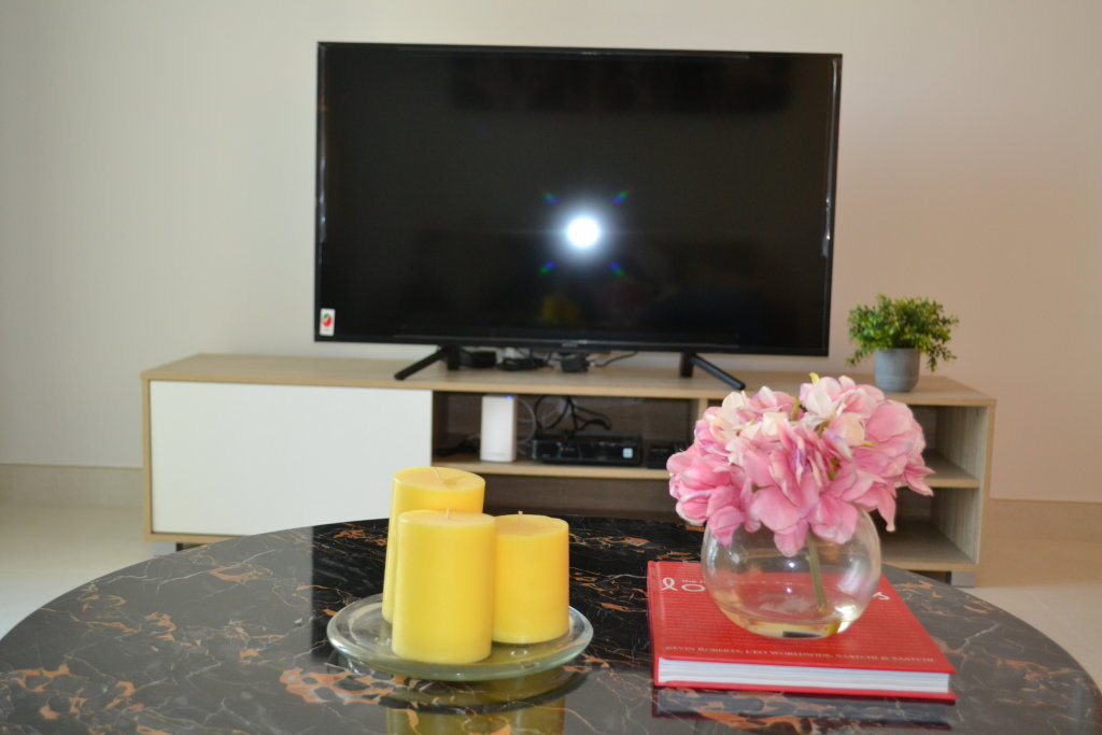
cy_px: 368
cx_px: 551
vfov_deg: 34.2
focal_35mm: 39
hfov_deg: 49.5
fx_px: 1194
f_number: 4.2
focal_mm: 26
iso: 1000
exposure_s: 1/60
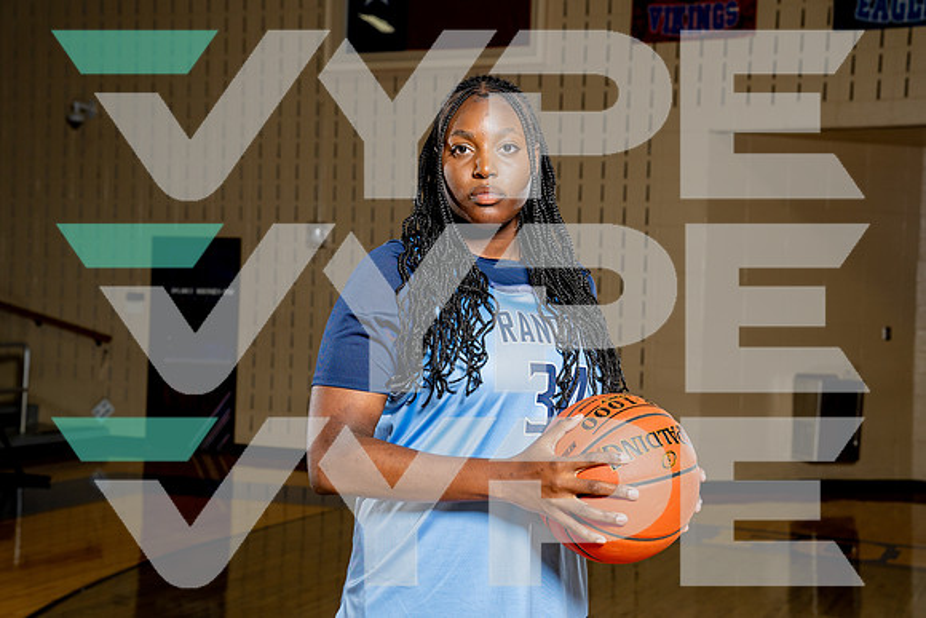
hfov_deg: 36.9
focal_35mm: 54
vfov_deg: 25.1
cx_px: 463
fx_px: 1389
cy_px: 309
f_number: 6.3
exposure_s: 1/250
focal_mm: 54
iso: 400
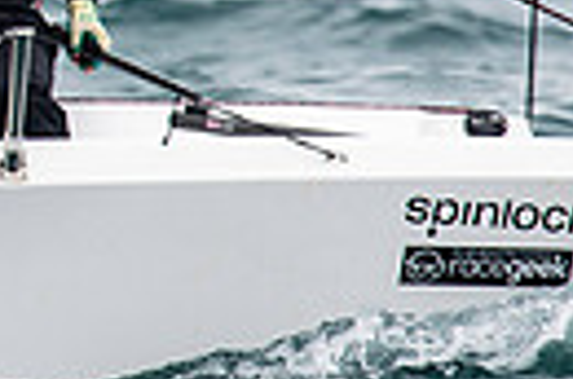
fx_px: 32010
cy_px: -267
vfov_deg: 0.7
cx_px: -679
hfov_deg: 1.0
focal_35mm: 2016
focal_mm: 300
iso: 400
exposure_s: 1/1250
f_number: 5.6
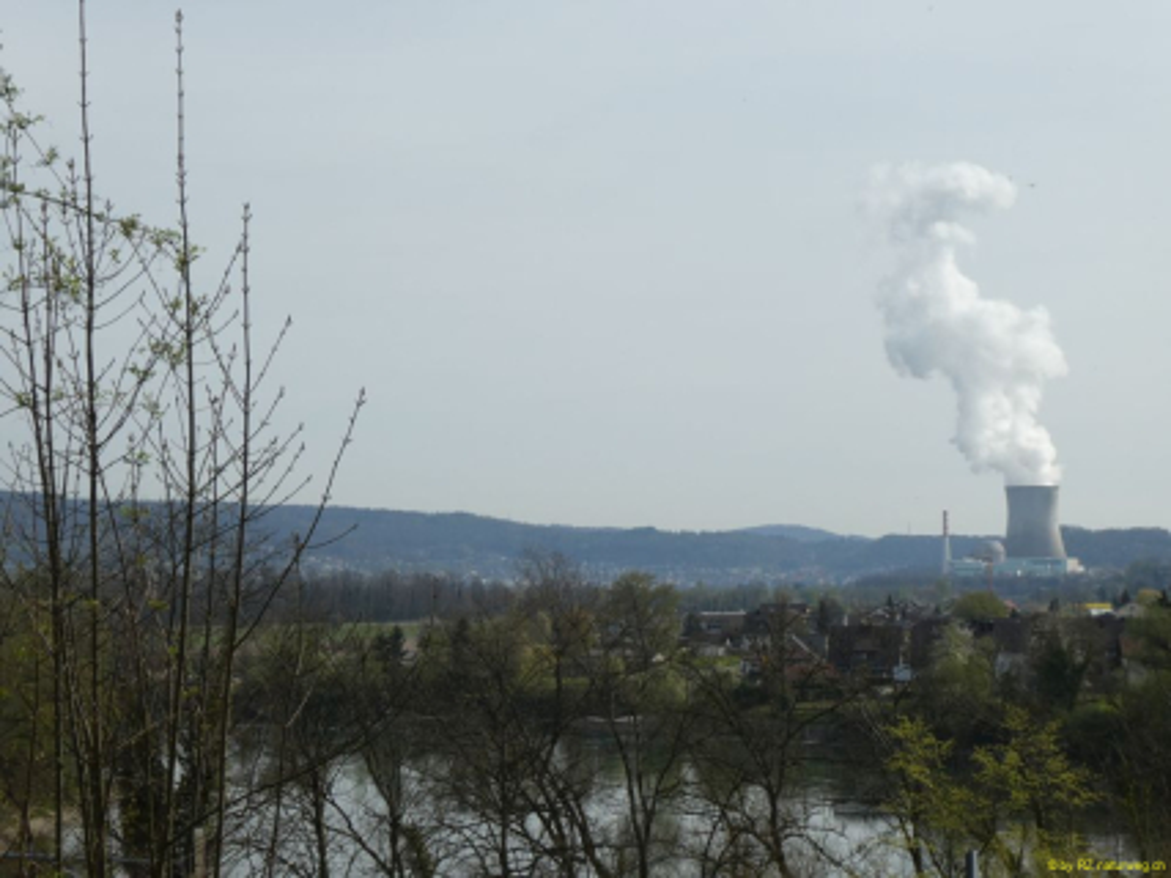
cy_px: 439
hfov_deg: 21.8
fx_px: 3044
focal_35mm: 90
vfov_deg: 16.4
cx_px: 586
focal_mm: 16.1
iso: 80
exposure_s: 1/640
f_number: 4.9
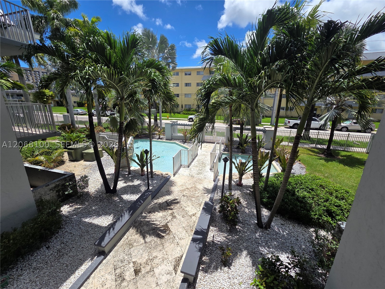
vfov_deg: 89.9
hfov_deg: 106.2
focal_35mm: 13
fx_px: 145
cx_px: 192
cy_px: 144
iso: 50
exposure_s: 1/2094
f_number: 2.2
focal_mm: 2.2
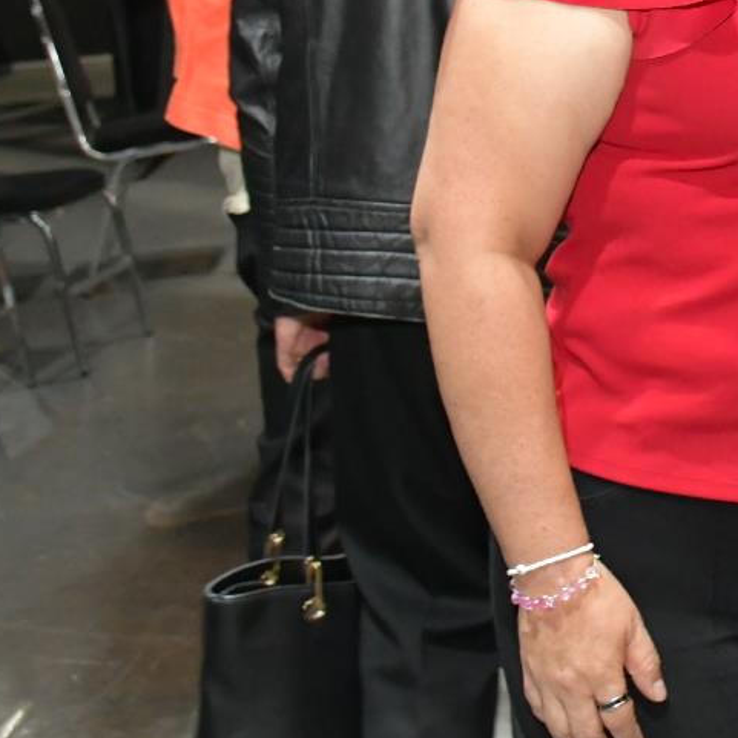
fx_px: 2484
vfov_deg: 16.4
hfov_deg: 16.1
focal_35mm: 103
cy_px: -61
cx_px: 914
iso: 3200
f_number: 4
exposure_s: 1/60
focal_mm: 24
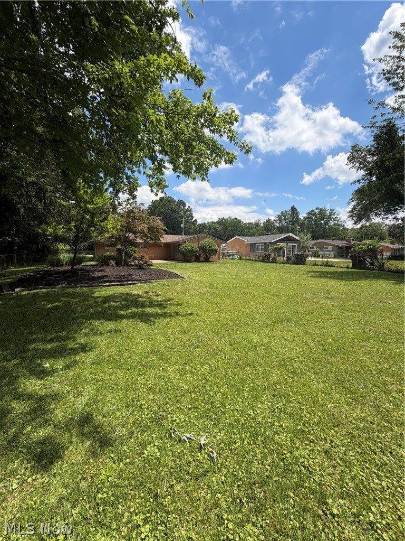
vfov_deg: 102.1
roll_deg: -1.8
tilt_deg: -2.7
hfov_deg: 85.7
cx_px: 202
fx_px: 218
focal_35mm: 14
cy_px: 270
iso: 20
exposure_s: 1/779
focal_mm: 2.22
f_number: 2.2
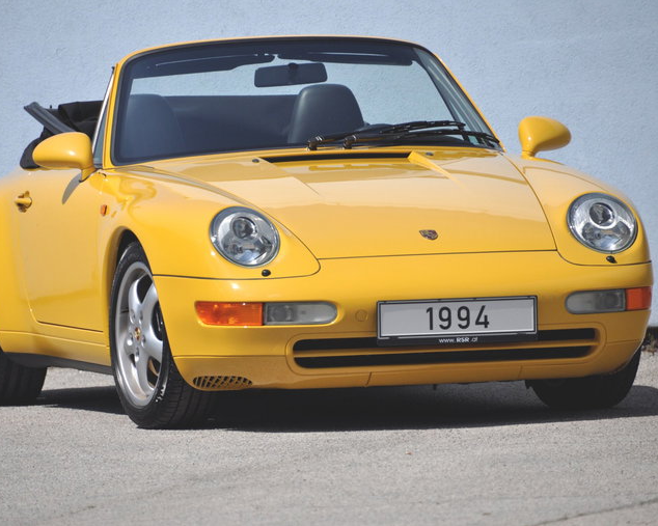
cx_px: 285
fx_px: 7633
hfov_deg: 4.9
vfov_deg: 3.9
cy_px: 262
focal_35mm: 392
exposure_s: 1/1250
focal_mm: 230
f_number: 6.3
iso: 500
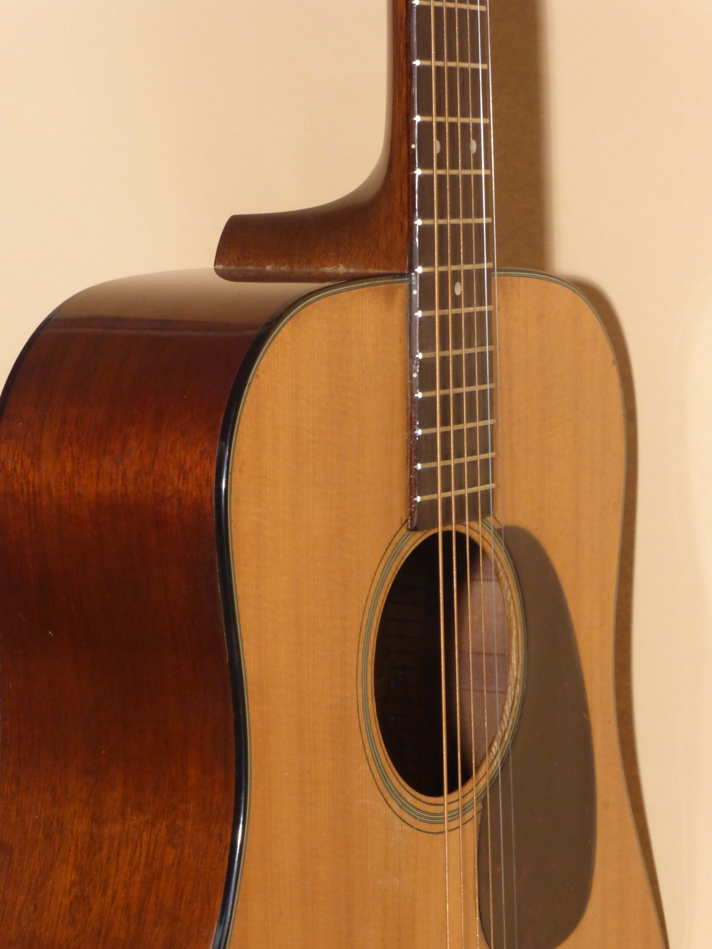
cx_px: 322
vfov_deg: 17.4
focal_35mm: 113
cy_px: 525
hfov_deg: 13.1
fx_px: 3099
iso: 320
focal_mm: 18.2
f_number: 5.3
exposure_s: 1/80
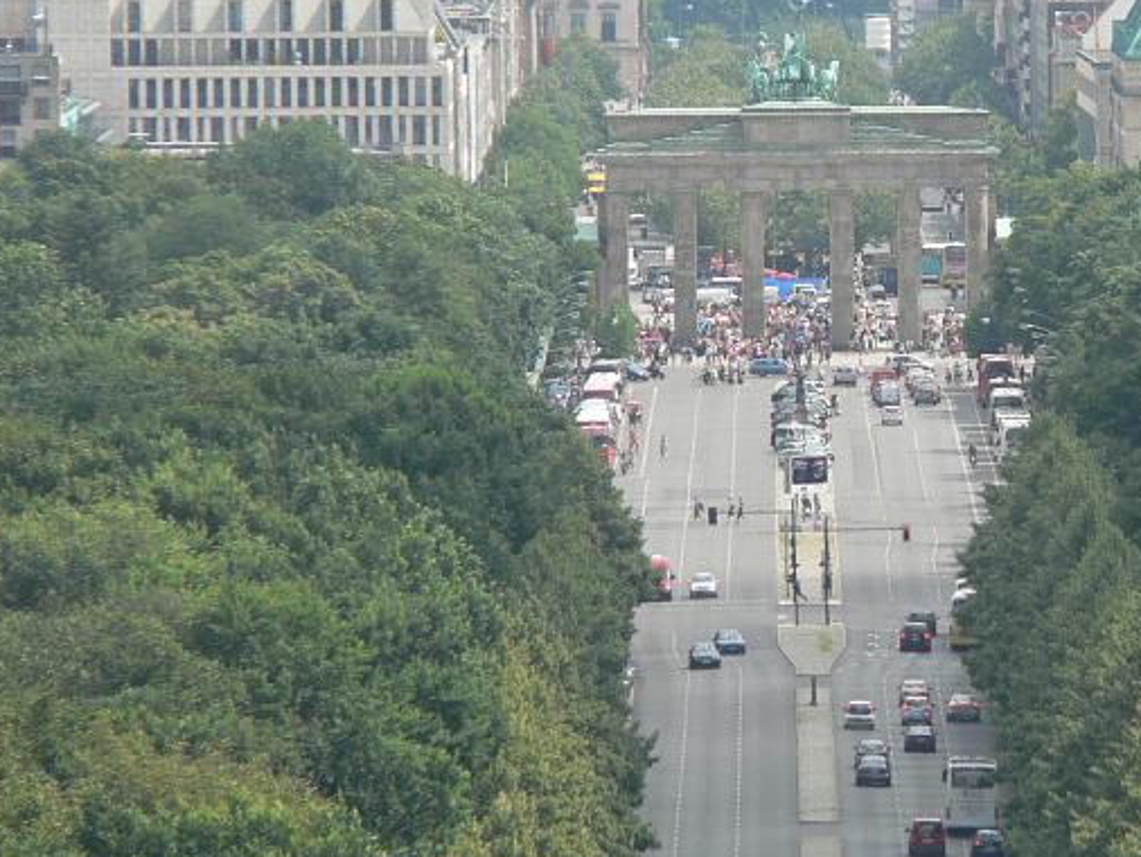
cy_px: 259
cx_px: 760
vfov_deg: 2.2
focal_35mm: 683
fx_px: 22523
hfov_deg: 2.9
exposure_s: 1/400
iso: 80
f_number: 4.5
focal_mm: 72
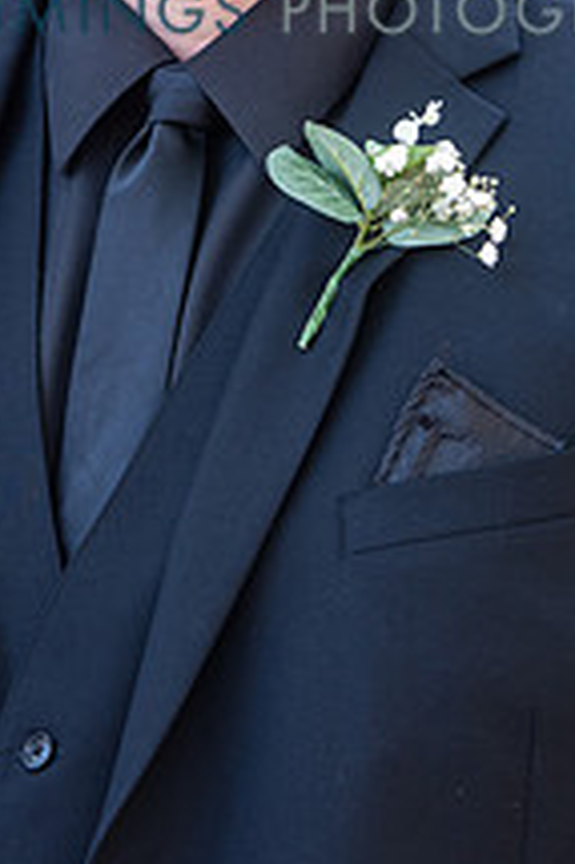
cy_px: 8
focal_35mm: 383
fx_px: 9190
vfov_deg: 5.4
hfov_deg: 3.6
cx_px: 179
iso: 250
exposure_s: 1/160
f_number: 3.5
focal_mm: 122
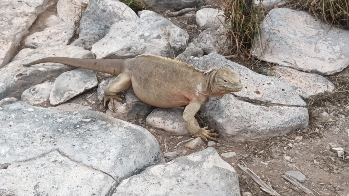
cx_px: 175
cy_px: 74
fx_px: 851
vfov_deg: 13.1
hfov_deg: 23.2
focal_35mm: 92
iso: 100
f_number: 1.9
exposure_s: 1/155
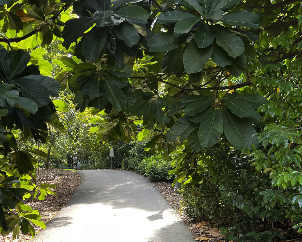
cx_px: 95
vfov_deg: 38.1
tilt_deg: +4.2
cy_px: 146
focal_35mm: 39
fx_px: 349
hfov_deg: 45.9
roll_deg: -0.5
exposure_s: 1/182
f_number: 1.5
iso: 40
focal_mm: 5.7
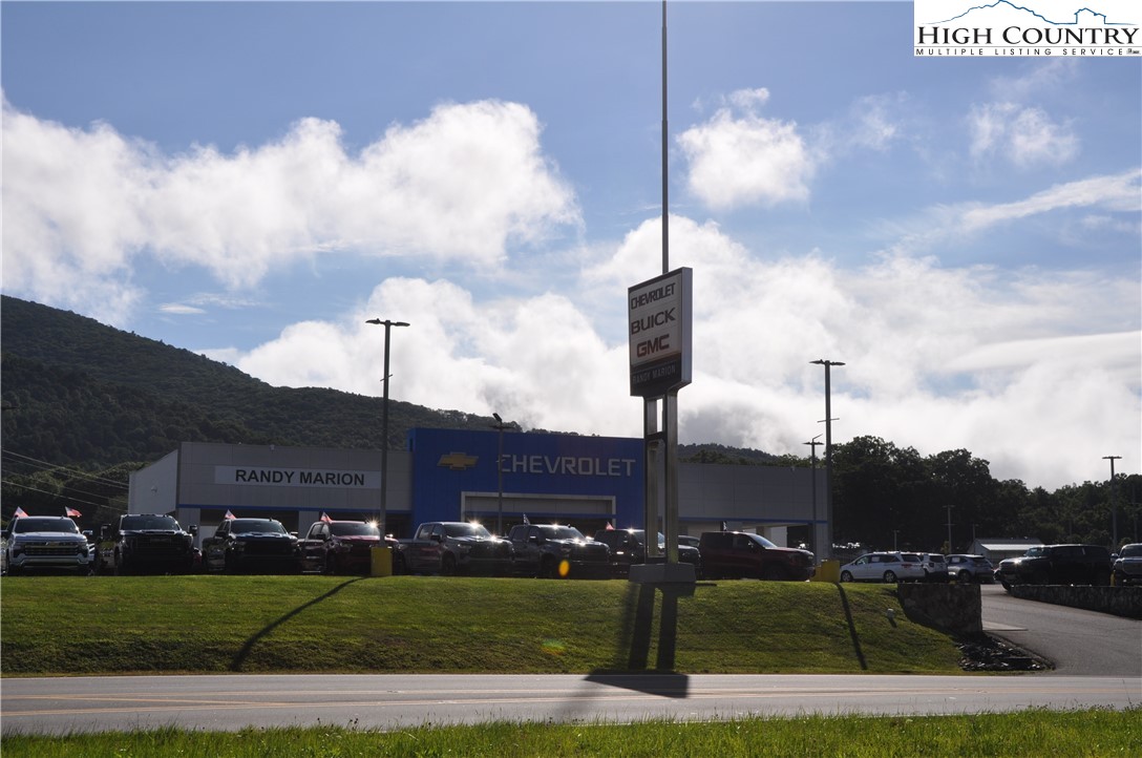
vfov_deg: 28.9
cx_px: 571
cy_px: 379
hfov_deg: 42.4
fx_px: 1473
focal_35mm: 46
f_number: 13
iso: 200
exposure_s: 1/640
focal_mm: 31
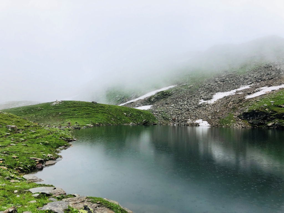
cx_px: 142
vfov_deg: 49.7
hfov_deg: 63.4
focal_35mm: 28
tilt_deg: +4.3
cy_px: 106
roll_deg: -0.1
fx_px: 230
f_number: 1.8
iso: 20
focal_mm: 4
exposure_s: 1/716
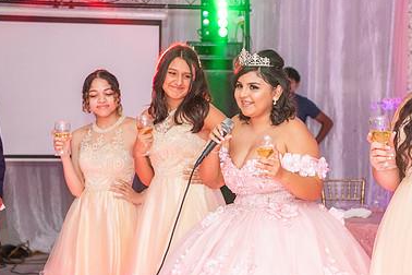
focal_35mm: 89
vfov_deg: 15.3
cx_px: 292
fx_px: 1018
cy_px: 170
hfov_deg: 22.7
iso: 1250
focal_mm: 58
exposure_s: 1/160
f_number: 4
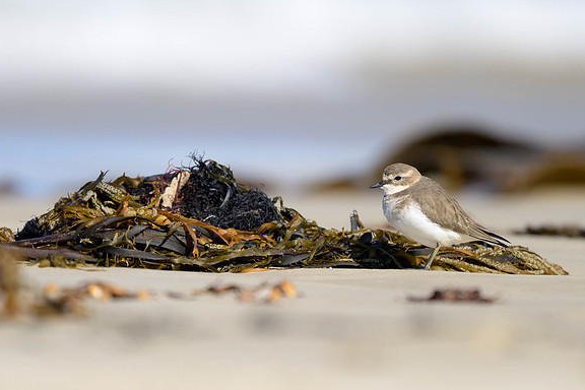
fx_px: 19255
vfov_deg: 1.2
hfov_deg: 1.7
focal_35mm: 1185
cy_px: 199
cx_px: 222
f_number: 4
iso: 180
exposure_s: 1/3200
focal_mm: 560
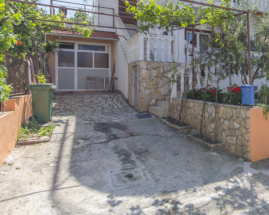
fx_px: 247
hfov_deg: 54.5
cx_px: 202
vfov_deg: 46.1
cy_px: 65
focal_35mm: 31
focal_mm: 12
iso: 100
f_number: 7.1
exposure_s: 1/250
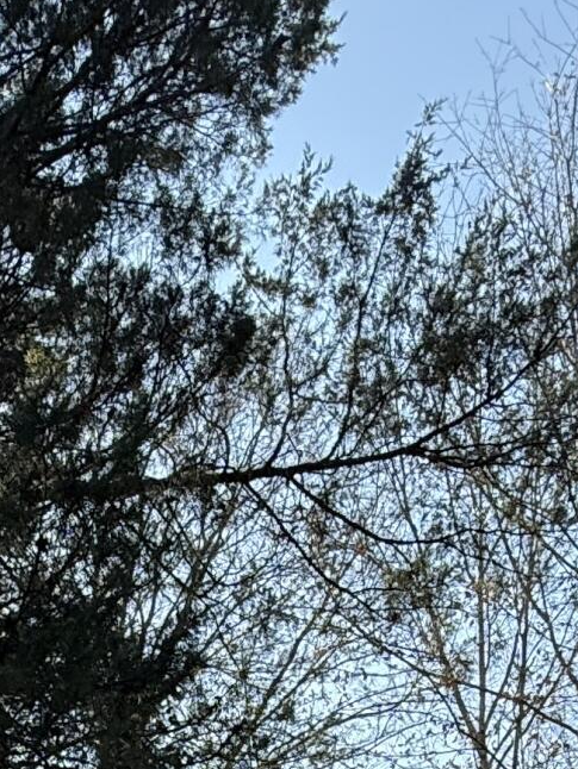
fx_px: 1446
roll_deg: +1.2
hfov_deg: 22.3
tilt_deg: +12.8
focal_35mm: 65
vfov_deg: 22.8
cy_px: 1221
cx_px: 107
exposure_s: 1/579
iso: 64
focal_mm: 2.22
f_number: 2.2
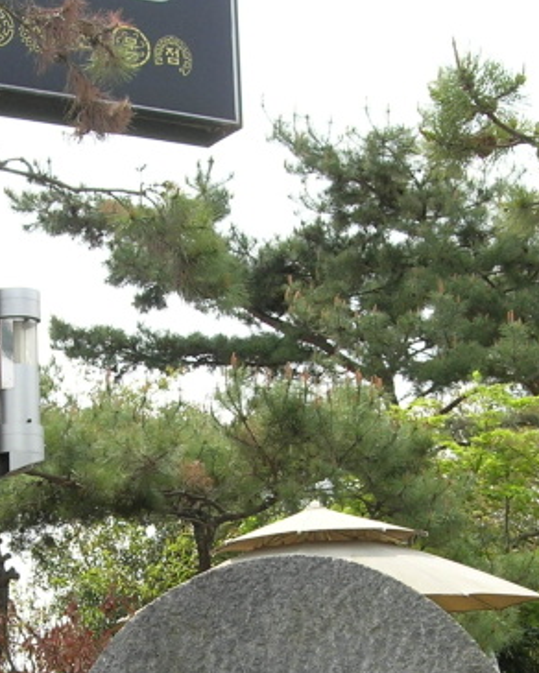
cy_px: 538
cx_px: 196
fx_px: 2074
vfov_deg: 18.3
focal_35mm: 104
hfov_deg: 14.8
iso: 64
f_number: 4.8
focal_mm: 7.8
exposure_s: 1/250
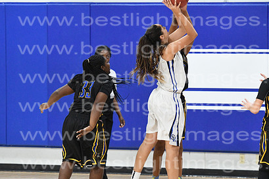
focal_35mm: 340
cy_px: 93
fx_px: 2541
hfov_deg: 6.1
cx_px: 169
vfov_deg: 4.0
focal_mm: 160
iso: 5000
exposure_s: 1/640
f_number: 3.2
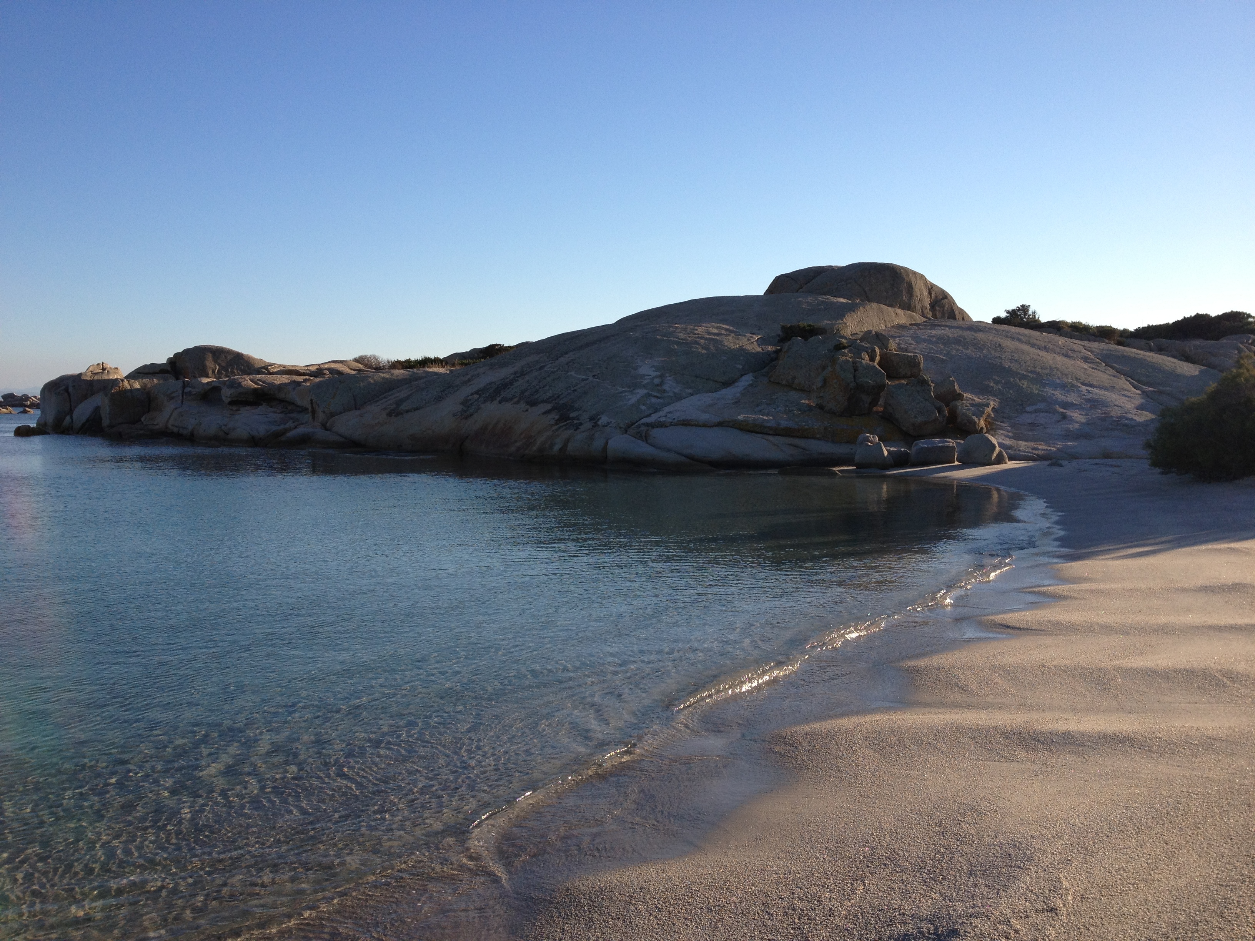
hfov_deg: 52.6
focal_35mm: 35
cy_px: 470
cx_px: 628
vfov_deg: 40.7
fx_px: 1269
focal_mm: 4.28
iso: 64
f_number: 2.4
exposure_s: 1/1227
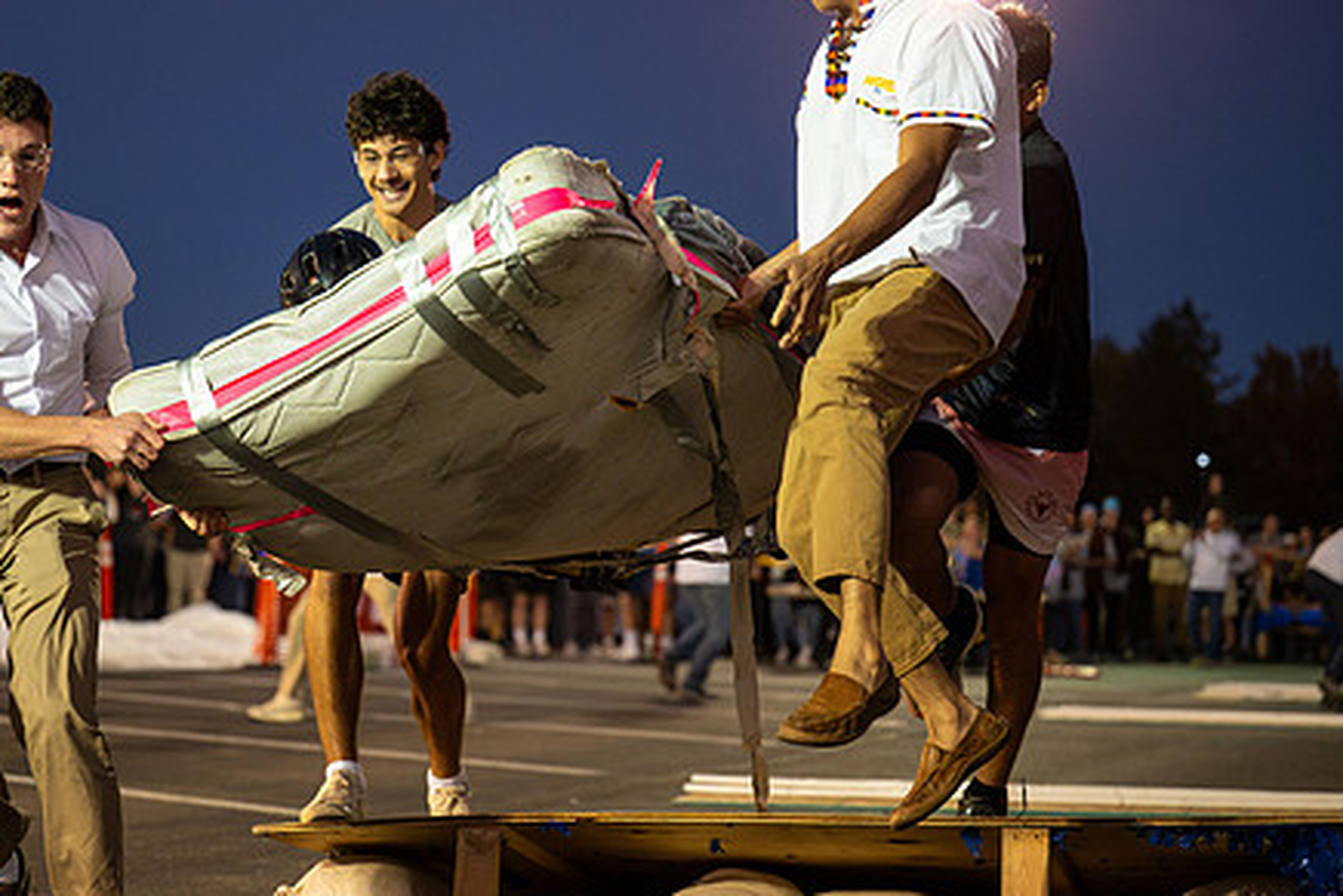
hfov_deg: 20.2
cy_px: 368
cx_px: 502
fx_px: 3769
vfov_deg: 13.6
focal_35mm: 101
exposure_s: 1/640
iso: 4000
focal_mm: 76
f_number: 2.8
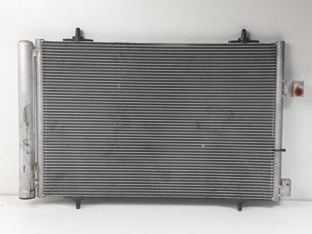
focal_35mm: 26
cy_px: 117
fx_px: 234
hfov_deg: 67.3
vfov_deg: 53.1
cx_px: 156
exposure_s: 1/100
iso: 50
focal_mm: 4.3
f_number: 2.4
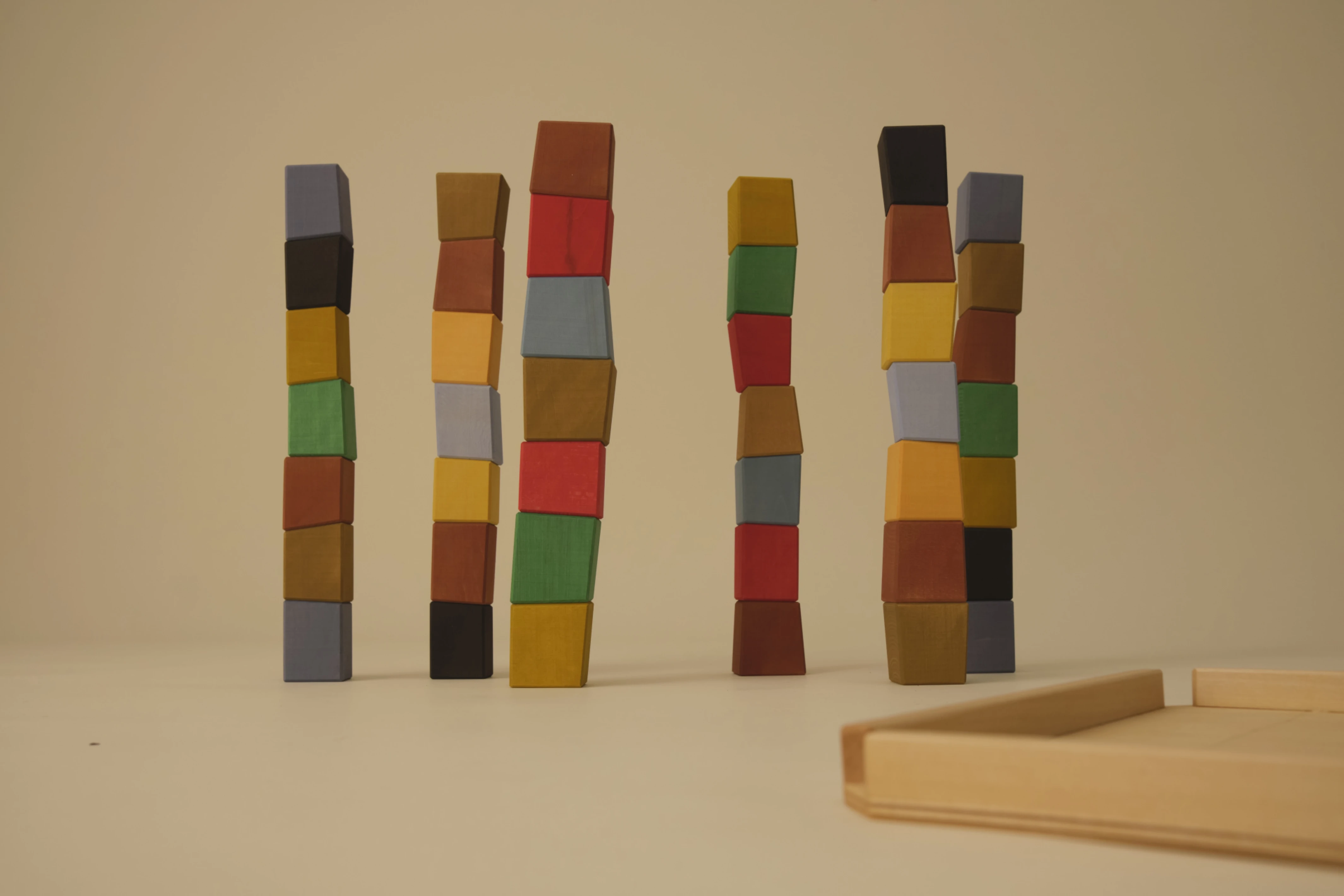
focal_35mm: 35
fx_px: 1307
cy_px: 448
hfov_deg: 54.4
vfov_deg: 37.9
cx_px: 672
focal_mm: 23
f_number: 6.4
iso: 800
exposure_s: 1/250
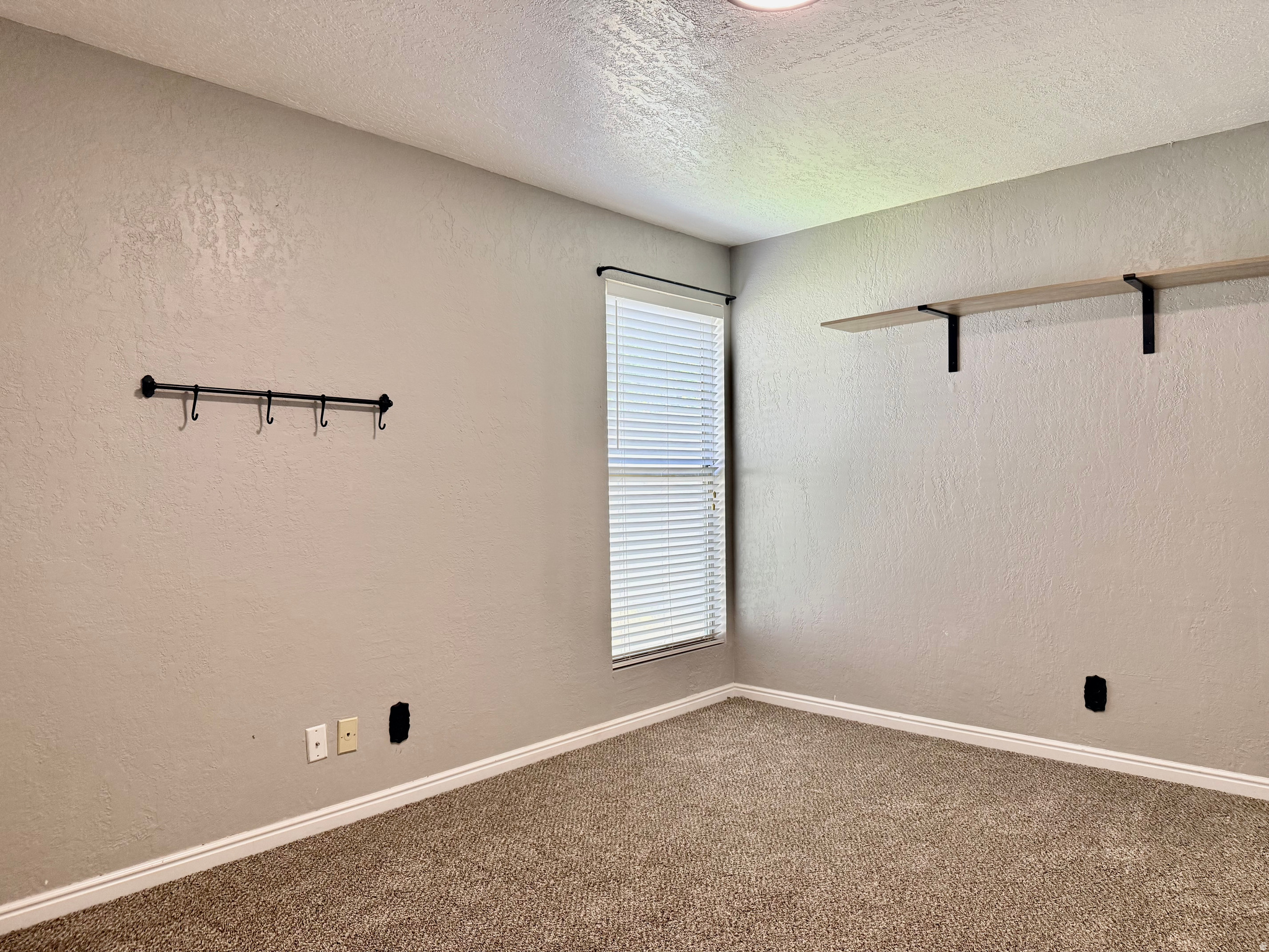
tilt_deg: -1.2
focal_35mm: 24
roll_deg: -0.9
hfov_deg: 71.6
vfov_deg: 56.8
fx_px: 880
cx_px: 634
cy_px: 476
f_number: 1.78
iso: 160
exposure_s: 1/132
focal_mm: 6.76
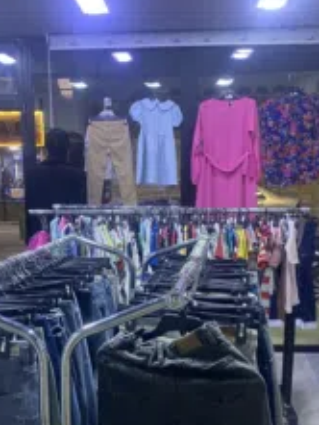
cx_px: 138
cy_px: 269
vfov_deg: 40.1
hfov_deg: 30.9
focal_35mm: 47
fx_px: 577
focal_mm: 4.25
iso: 160
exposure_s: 1/50
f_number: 1.8
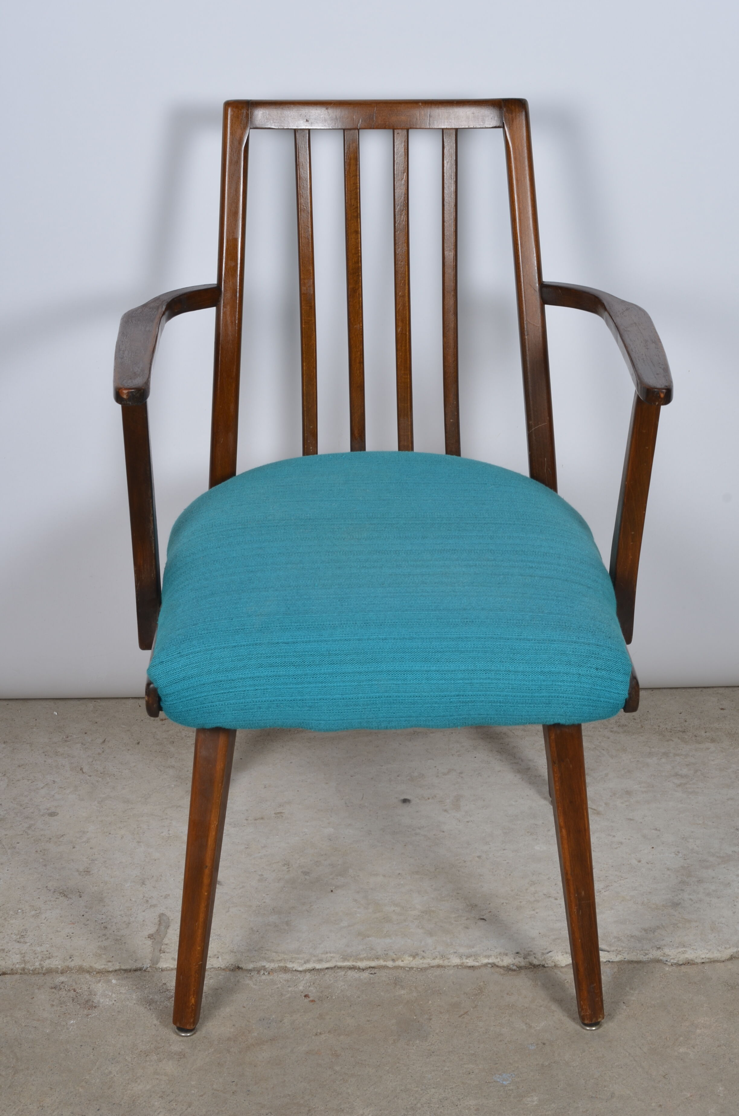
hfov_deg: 18.1
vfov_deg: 27.0
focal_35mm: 75
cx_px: 370
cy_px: 558
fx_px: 2320
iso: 100
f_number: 11
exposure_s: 1/125
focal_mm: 50
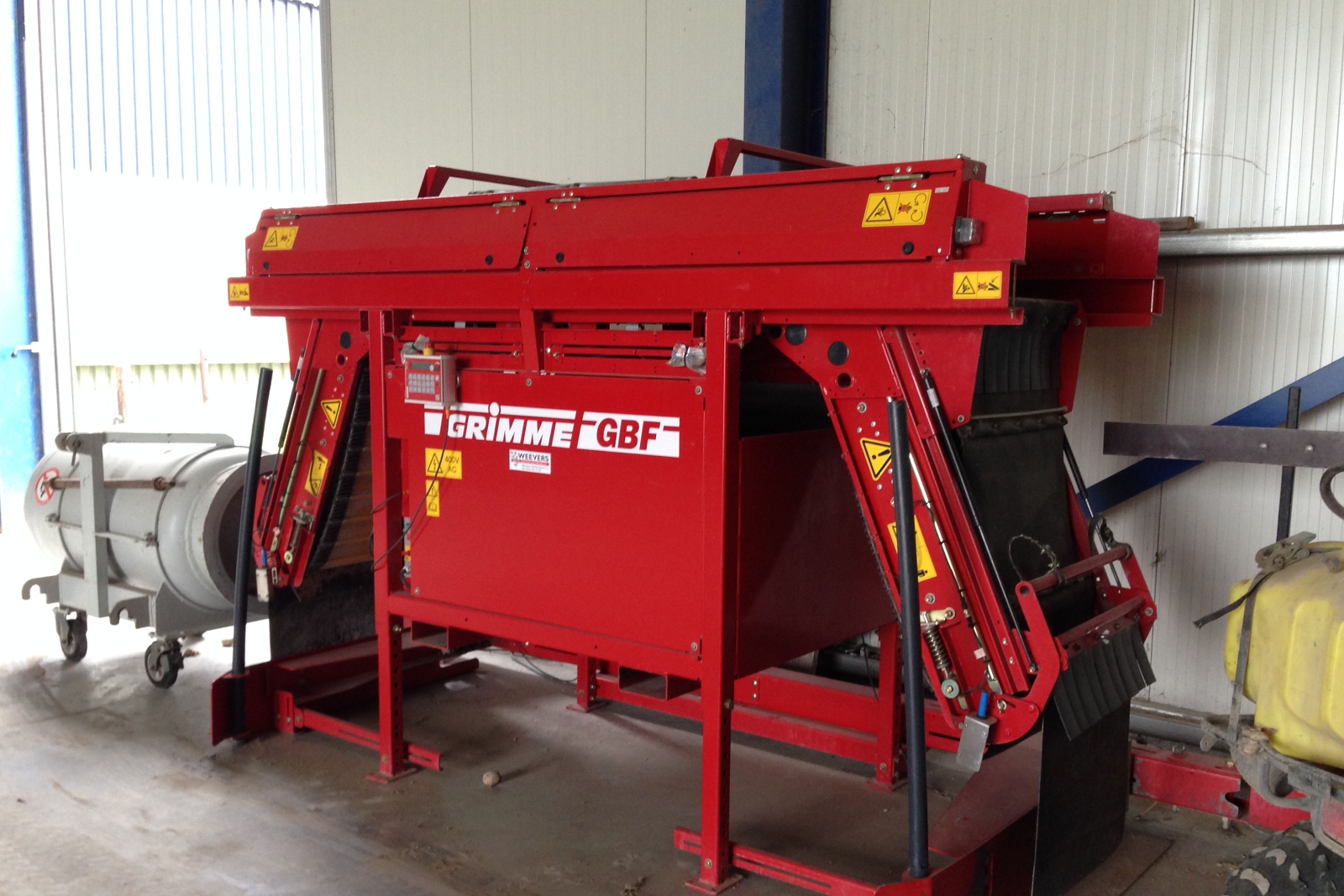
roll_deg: -0.3
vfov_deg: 37.8
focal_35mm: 35
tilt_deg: -8.5
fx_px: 1307
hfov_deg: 54.4
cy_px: 493
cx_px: 683
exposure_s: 1/20
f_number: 2.4
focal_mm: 4.12
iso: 100
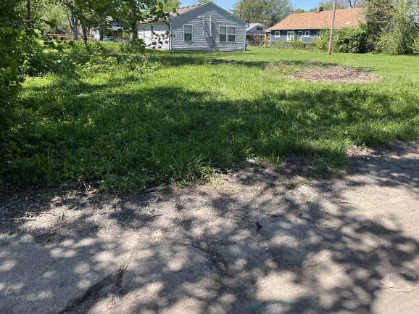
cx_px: 218
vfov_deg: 46.7
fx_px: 363
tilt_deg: -13.3
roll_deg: -2.0
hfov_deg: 60.0
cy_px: 136
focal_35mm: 30
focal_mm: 5.1
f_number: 1.6
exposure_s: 1/1212
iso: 50
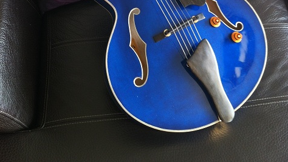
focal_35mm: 52
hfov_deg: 39.9
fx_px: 397
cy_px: -29
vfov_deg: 21.5
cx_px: 146
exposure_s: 1/15
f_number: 2.8
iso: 80
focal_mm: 3.85
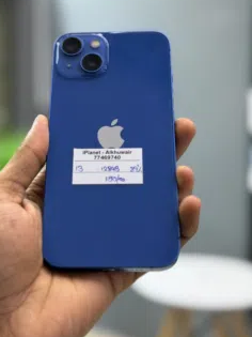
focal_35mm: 61
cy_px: 129
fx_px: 592
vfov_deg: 31.6
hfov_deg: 24.0
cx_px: 100
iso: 80
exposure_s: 1/50
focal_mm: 6.76
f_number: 1.78
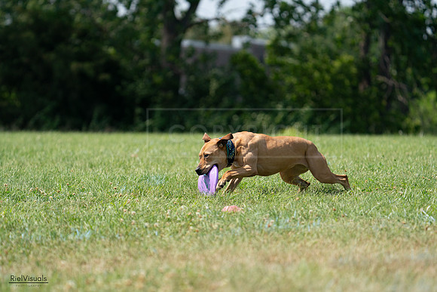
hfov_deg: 7.4
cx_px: 218
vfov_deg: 4.9
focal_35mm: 280
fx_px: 3400
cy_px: 146
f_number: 5.6
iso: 1000
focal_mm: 280
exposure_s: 1/4000
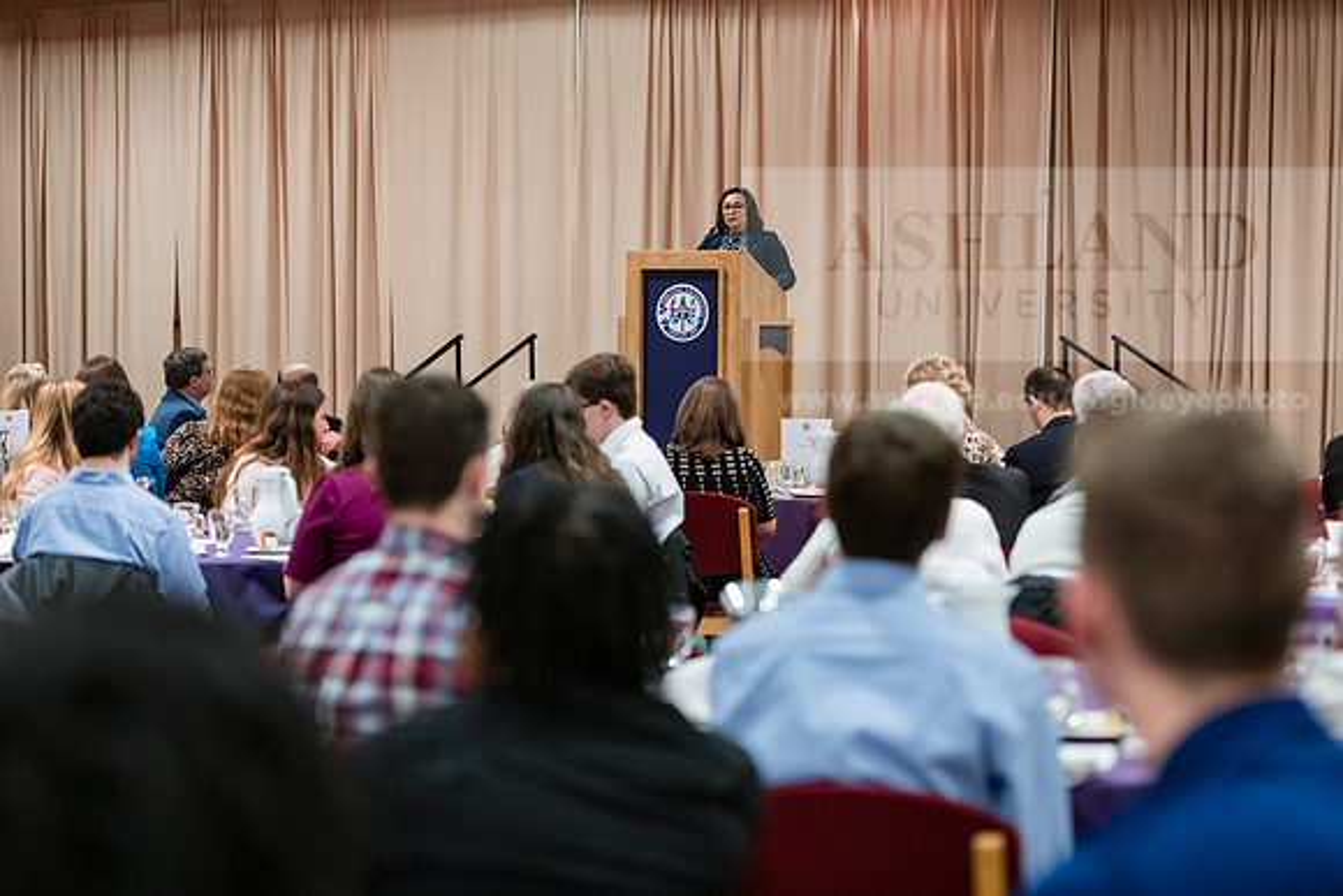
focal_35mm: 92
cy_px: 448
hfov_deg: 22.1
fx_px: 3433
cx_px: 672
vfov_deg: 14.9
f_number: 3.2
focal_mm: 92
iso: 2500
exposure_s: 1/160
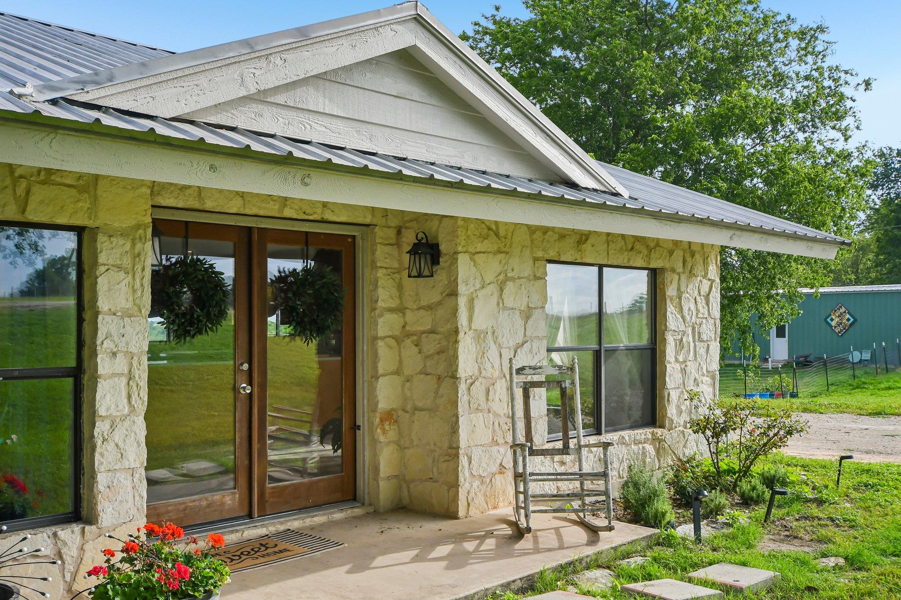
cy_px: 300
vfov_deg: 36.9
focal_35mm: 36
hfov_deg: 53.1
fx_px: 901
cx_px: 450
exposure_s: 1/1000
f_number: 8
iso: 400
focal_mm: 24
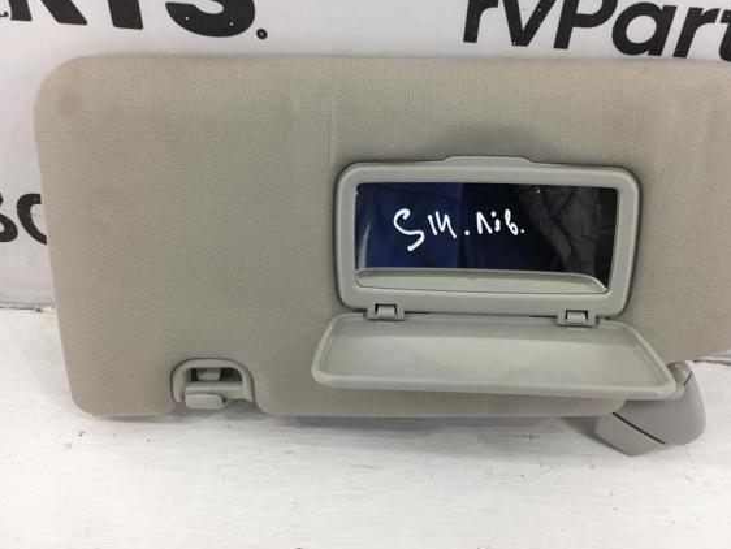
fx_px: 697
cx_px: 394
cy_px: 267
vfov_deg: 43.0
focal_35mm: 33
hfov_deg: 55.3
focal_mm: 4.15
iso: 25
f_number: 2.2
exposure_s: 1/50
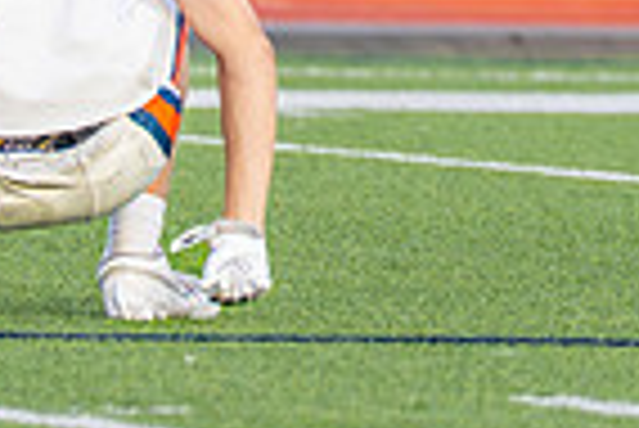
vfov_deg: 0.8
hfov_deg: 1.2
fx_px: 29388
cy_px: -460
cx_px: 815
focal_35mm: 1654
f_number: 2.8
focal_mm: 200
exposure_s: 1/1600
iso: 640
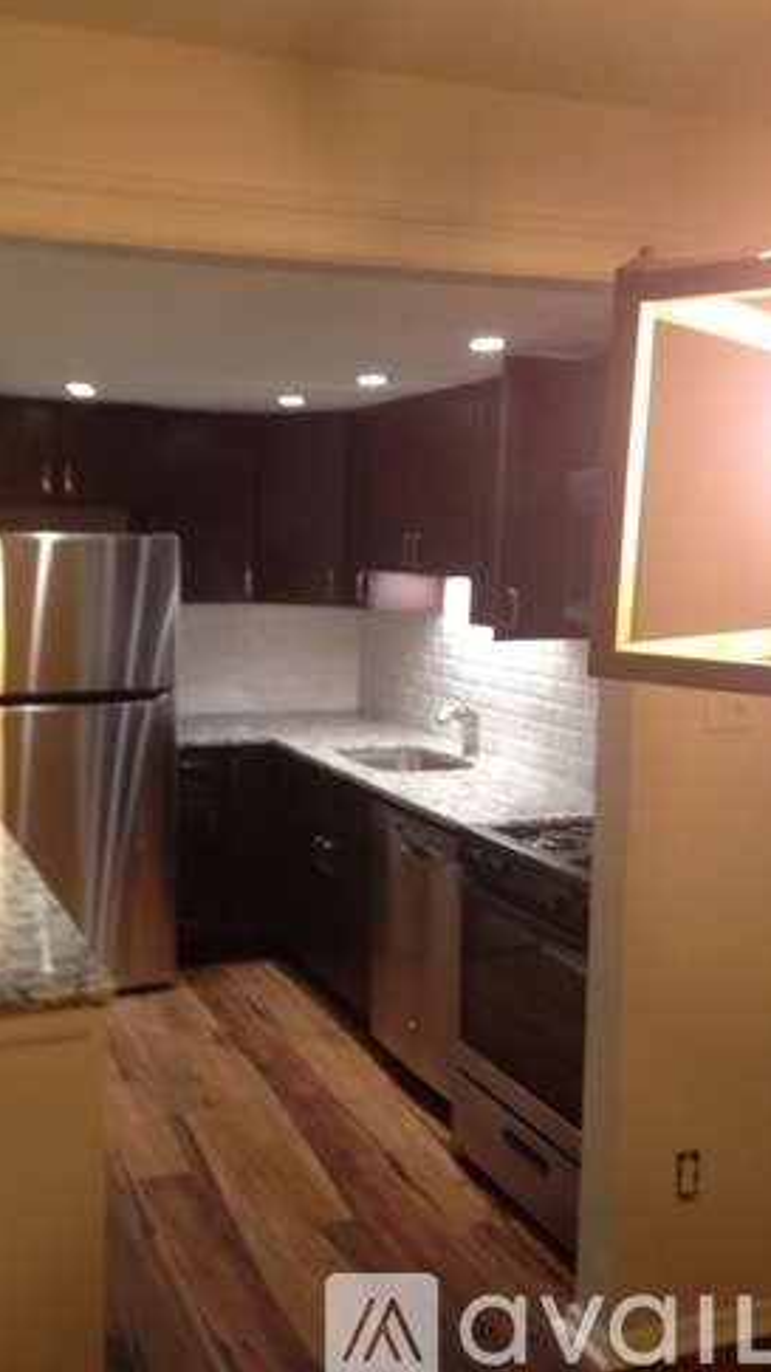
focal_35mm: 37
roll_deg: +0.3
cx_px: 253
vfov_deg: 54.0
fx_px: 1346
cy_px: 680
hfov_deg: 31.7
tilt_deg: -8.4
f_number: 2.4
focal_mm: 4.12
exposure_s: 1/20
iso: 100
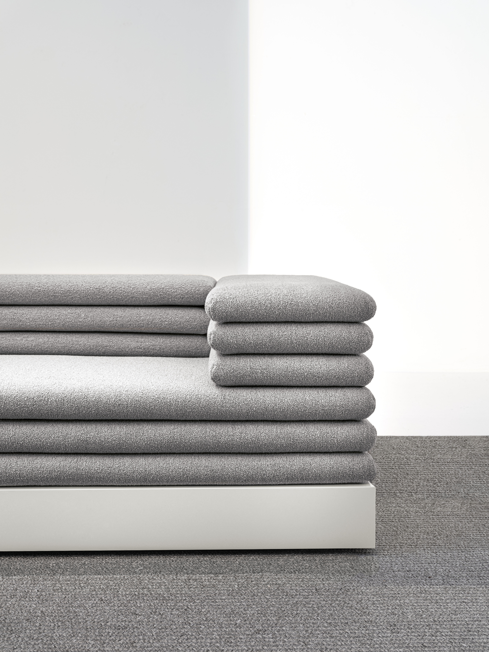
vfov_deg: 37.5
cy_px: 326
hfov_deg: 28.6
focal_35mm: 51
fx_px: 961
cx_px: 244
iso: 320
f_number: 10
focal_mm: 64
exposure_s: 1/5
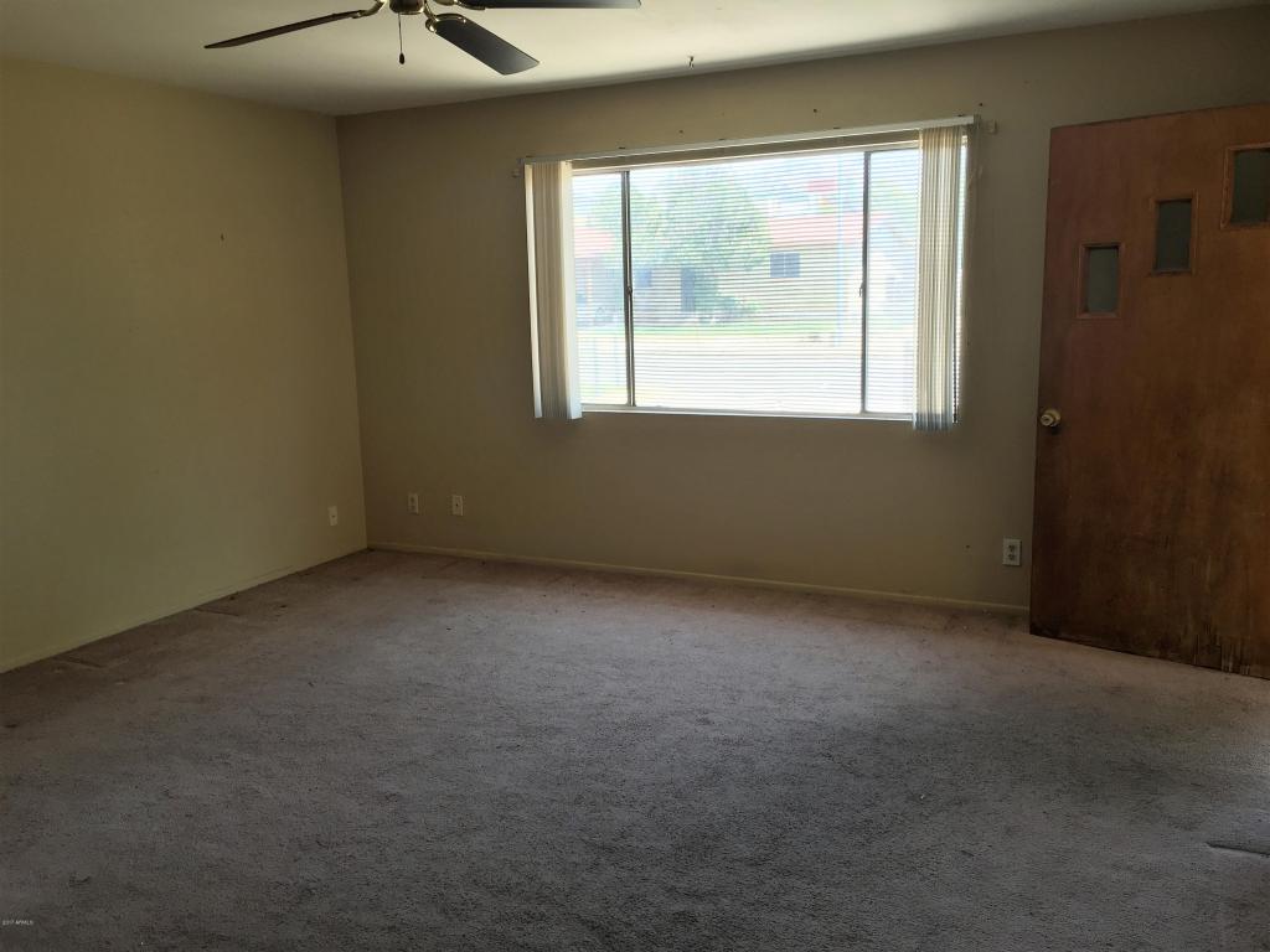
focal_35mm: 29
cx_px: 635
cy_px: 476
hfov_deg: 61.7
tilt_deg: -10.1
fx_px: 1064
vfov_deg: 48.2
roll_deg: +1.4
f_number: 2.2
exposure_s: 1/40
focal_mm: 4.15
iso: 25
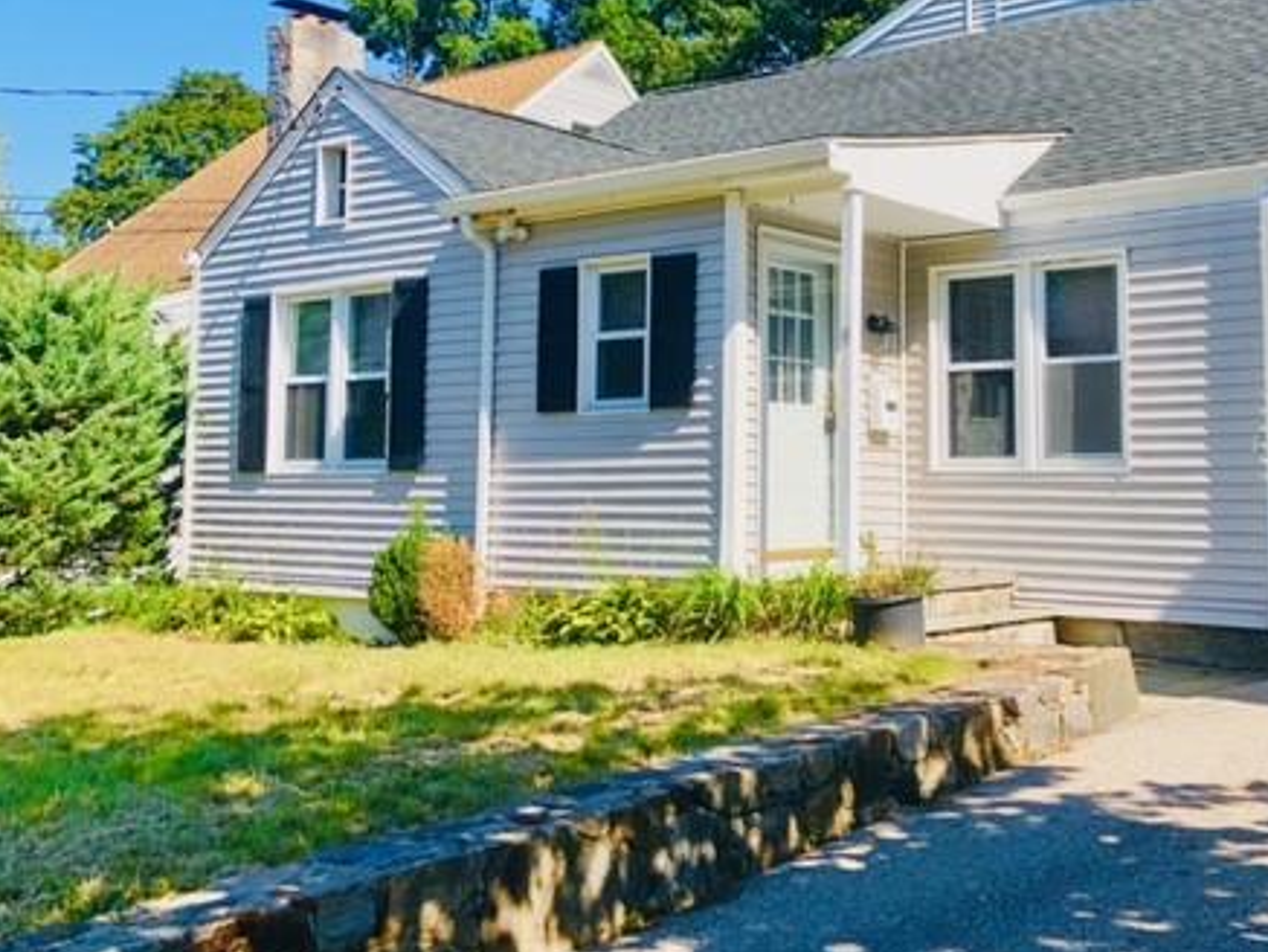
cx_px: 833
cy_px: 366
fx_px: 1502
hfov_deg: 45.2
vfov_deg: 35.0
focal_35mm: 41
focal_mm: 3.99
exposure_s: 1/1499
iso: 20
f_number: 1.8
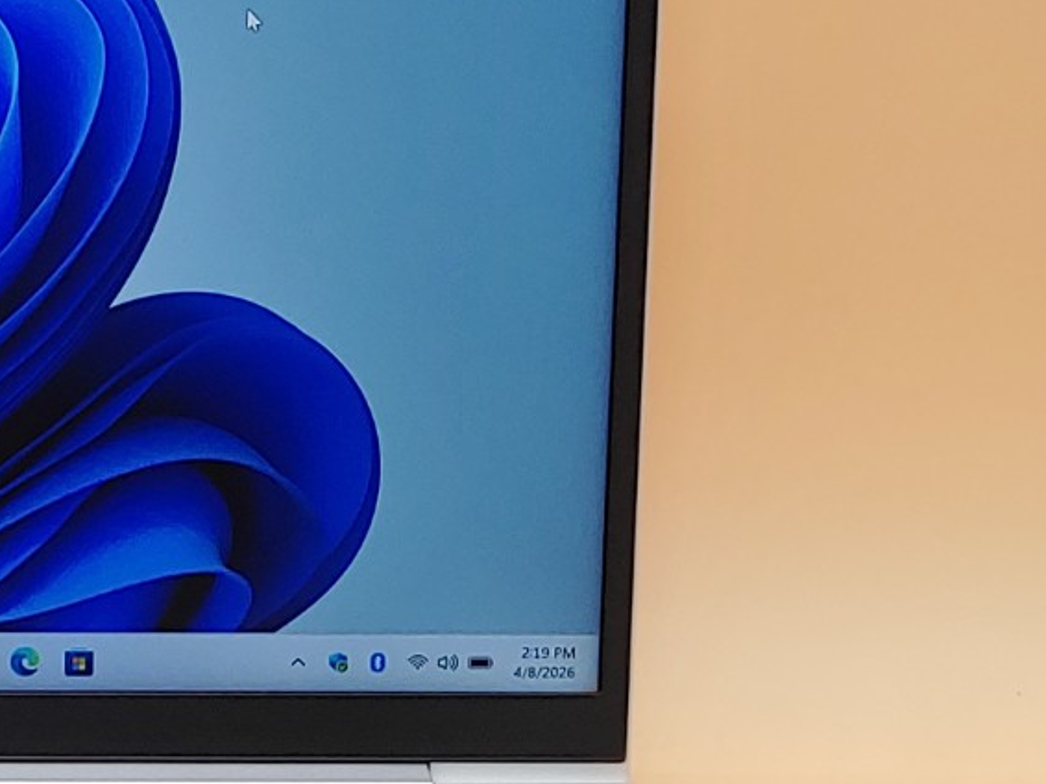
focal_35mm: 112
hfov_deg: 16.8
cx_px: -203
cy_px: 601
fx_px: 3383
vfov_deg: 13.2
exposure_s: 1/107
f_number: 1.8
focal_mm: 4.36
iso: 50
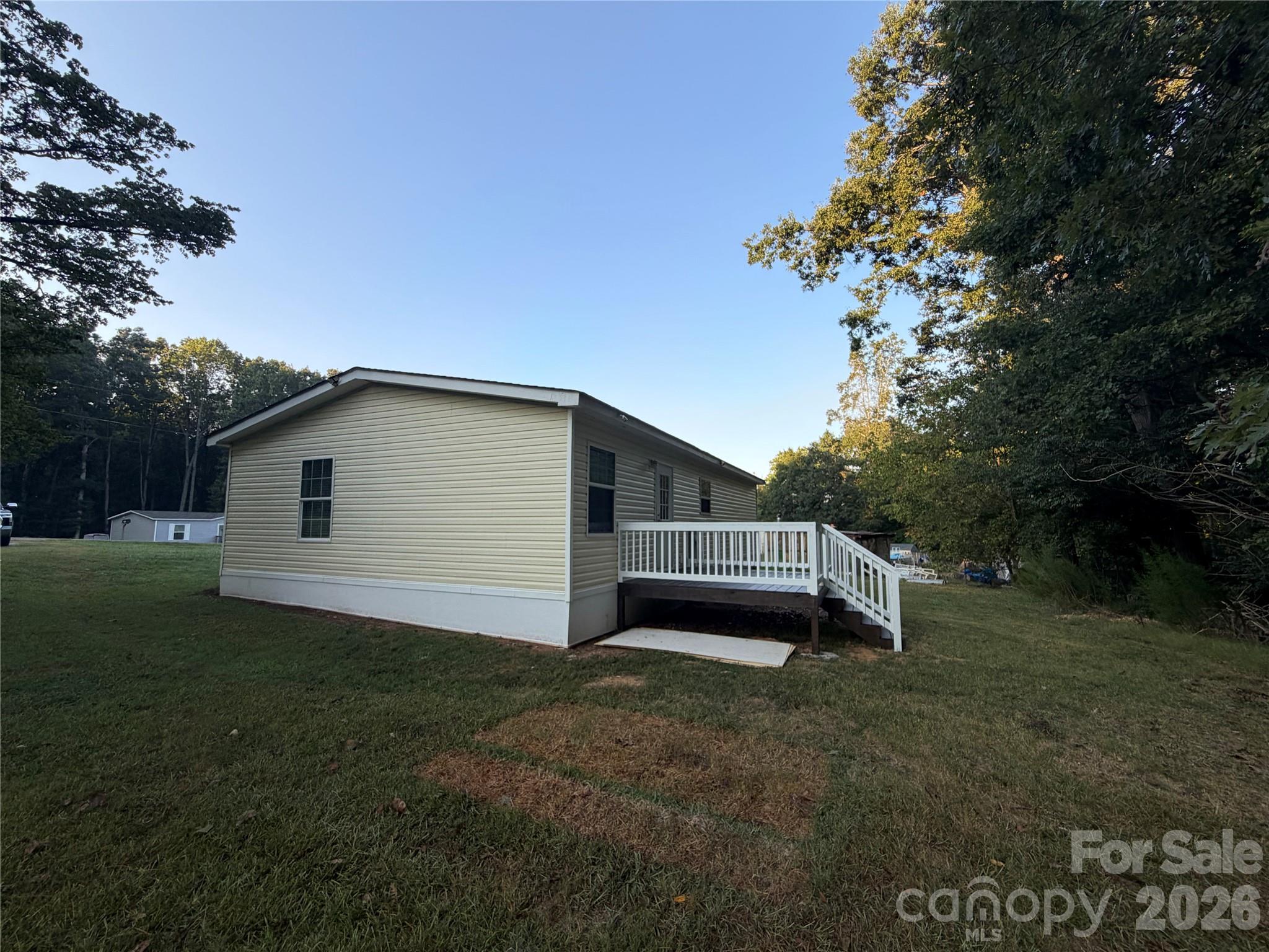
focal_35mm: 14
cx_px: 634
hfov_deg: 102.1
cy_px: 476
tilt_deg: +5.2
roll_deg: +0.1
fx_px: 513
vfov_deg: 85.7
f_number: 2.2
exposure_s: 1/502
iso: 64
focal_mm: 2.22
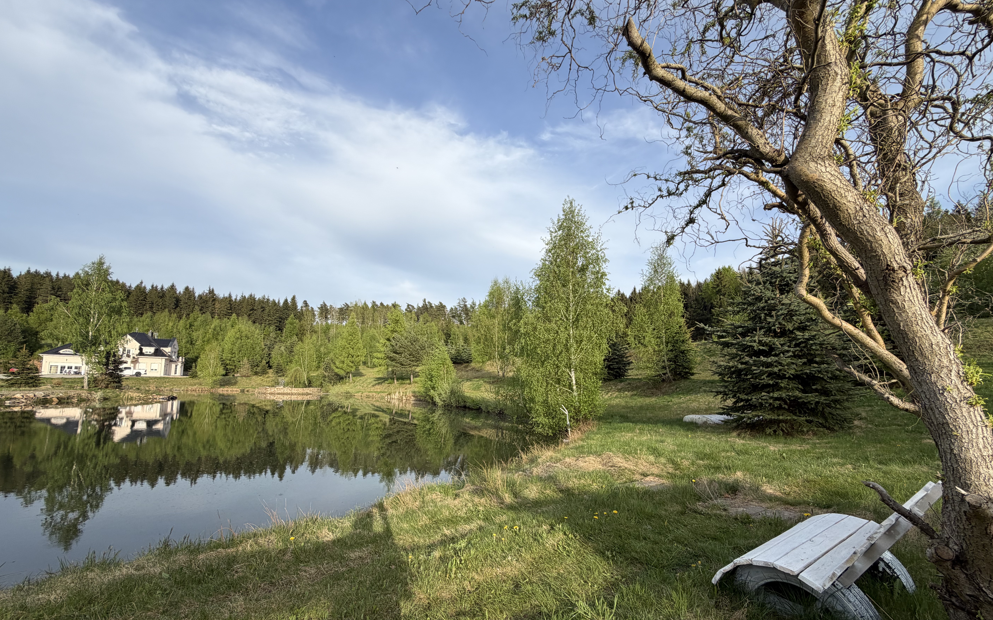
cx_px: 497
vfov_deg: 74.5
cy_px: 349
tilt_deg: +4.8
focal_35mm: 15
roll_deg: -1.6
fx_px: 406
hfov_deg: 101.5
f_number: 2.2
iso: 32
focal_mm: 2.22
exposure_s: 1/770
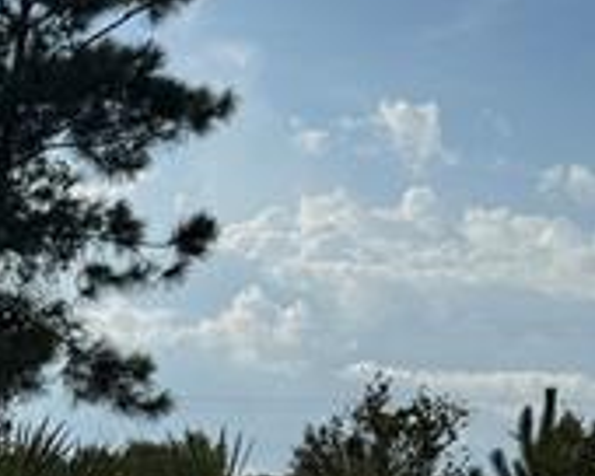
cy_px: 556
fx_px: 1867
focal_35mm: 106
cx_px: -371
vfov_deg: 14.1
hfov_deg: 16.1
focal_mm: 6.76
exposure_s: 1/10309
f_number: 1.78
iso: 80
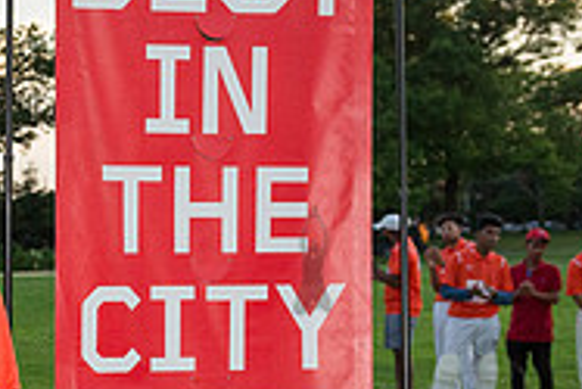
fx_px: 1602
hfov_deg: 19.5
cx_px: -90
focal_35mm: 99
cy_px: 409
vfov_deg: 13.6
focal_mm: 32
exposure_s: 1/2000
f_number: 4
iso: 1600
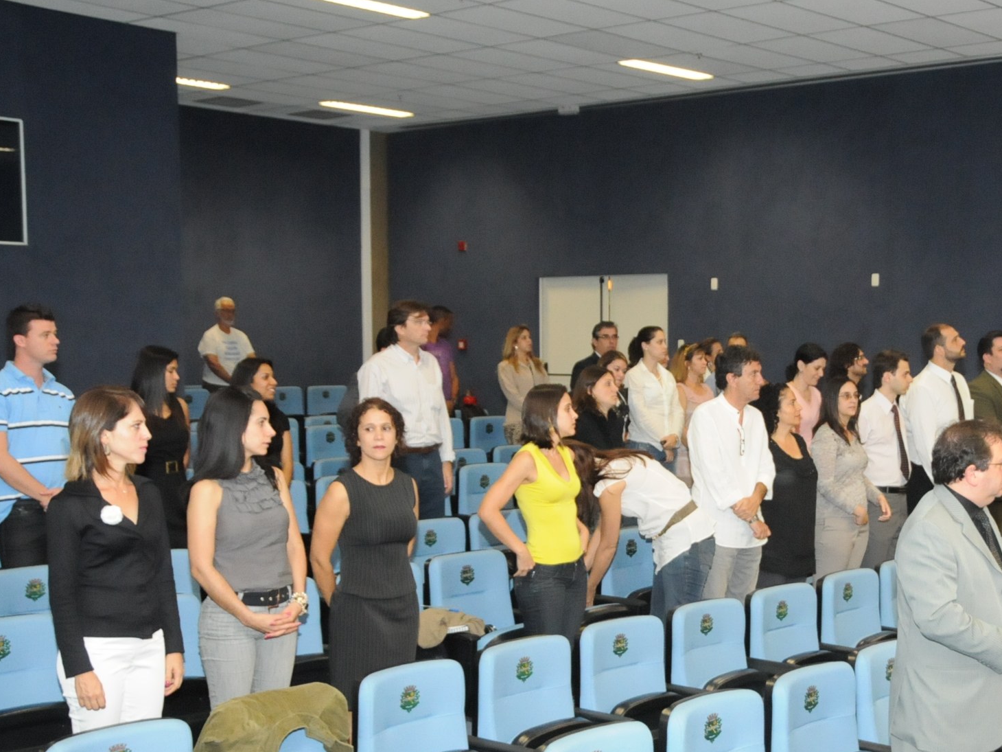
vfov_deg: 26.5
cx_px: 718
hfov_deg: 34.4
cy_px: 422
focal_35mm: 55
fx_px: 1592
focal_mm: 26
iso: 3200
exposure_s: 1/250
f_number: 3.8
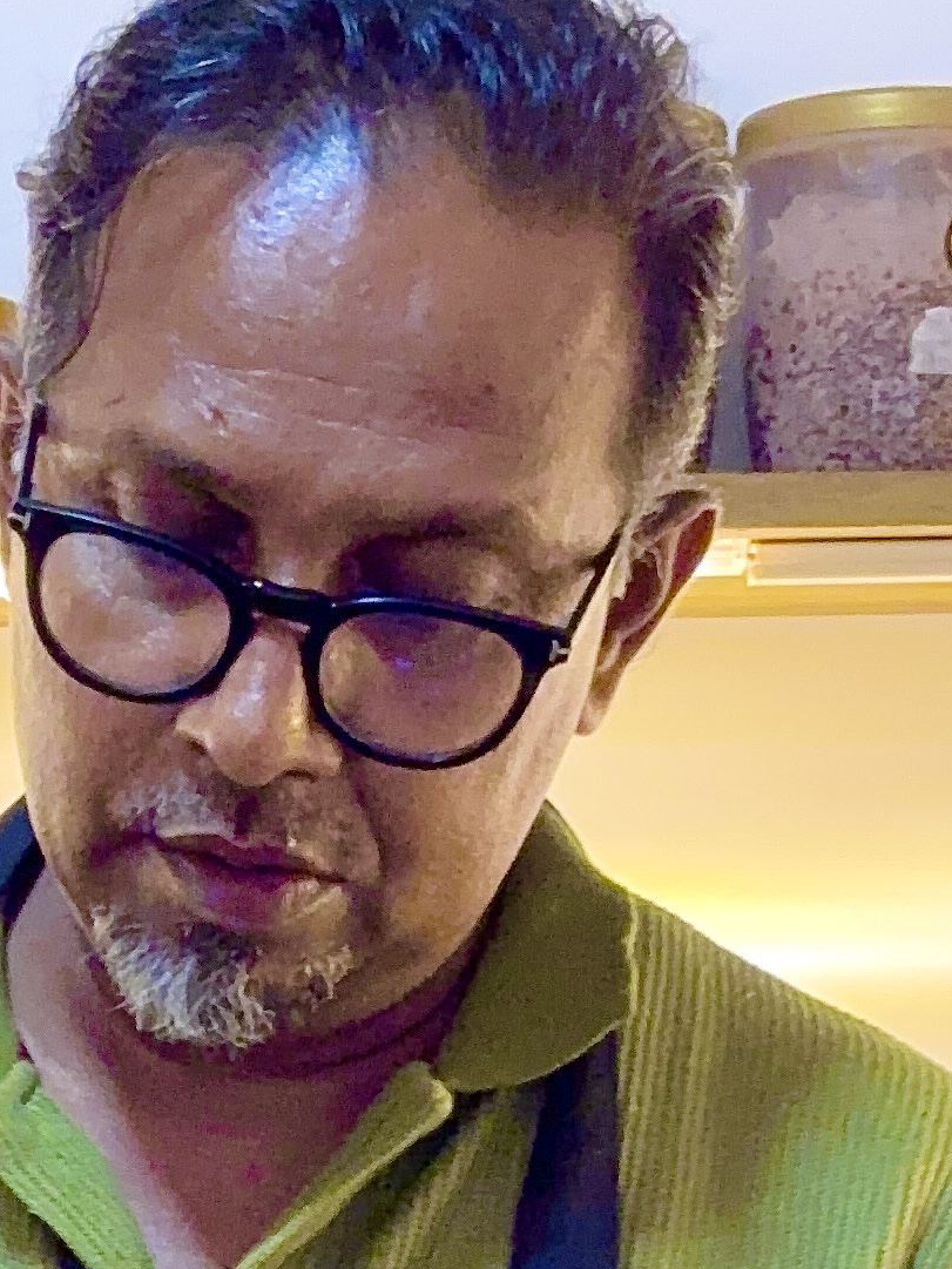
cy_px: 1798
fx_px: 7112
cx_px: -112
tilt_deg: -3.2
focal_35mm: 194
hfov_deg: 7.6
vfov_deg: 9.9
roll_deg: +0.0
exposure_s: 1/50
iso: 125
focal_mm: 5.96
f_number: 1.6
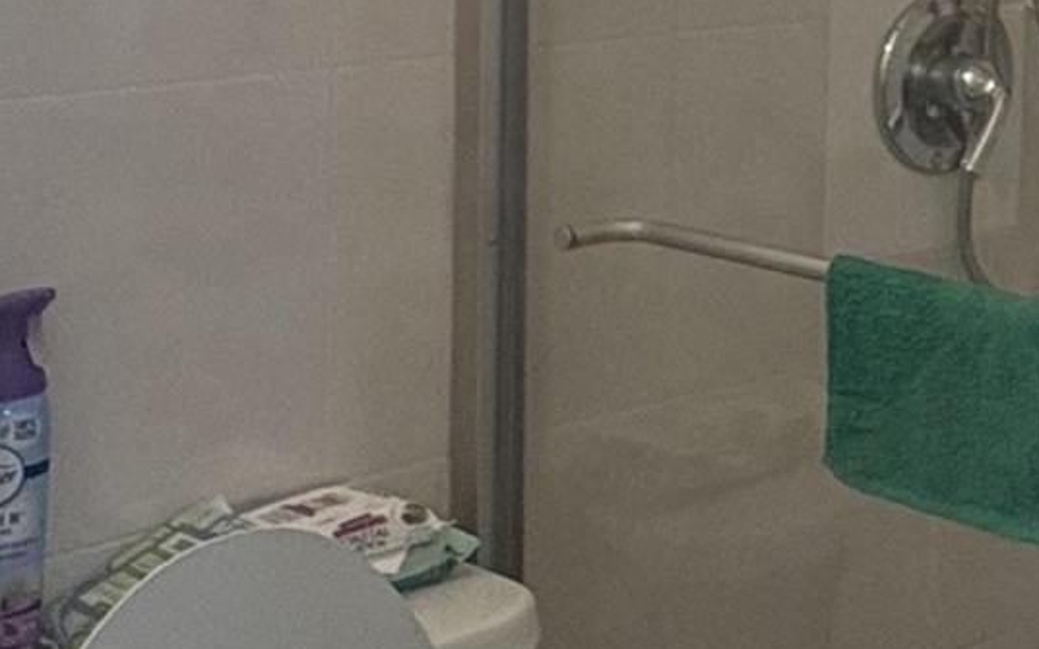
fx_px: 2407
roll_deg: -1.7
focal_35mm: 85
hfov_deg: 22.0
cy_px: -132
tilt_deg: -3.8
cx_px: 1330
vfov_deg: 14.8
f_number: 2.2
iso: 200
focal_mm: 2.22
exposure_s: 1/120
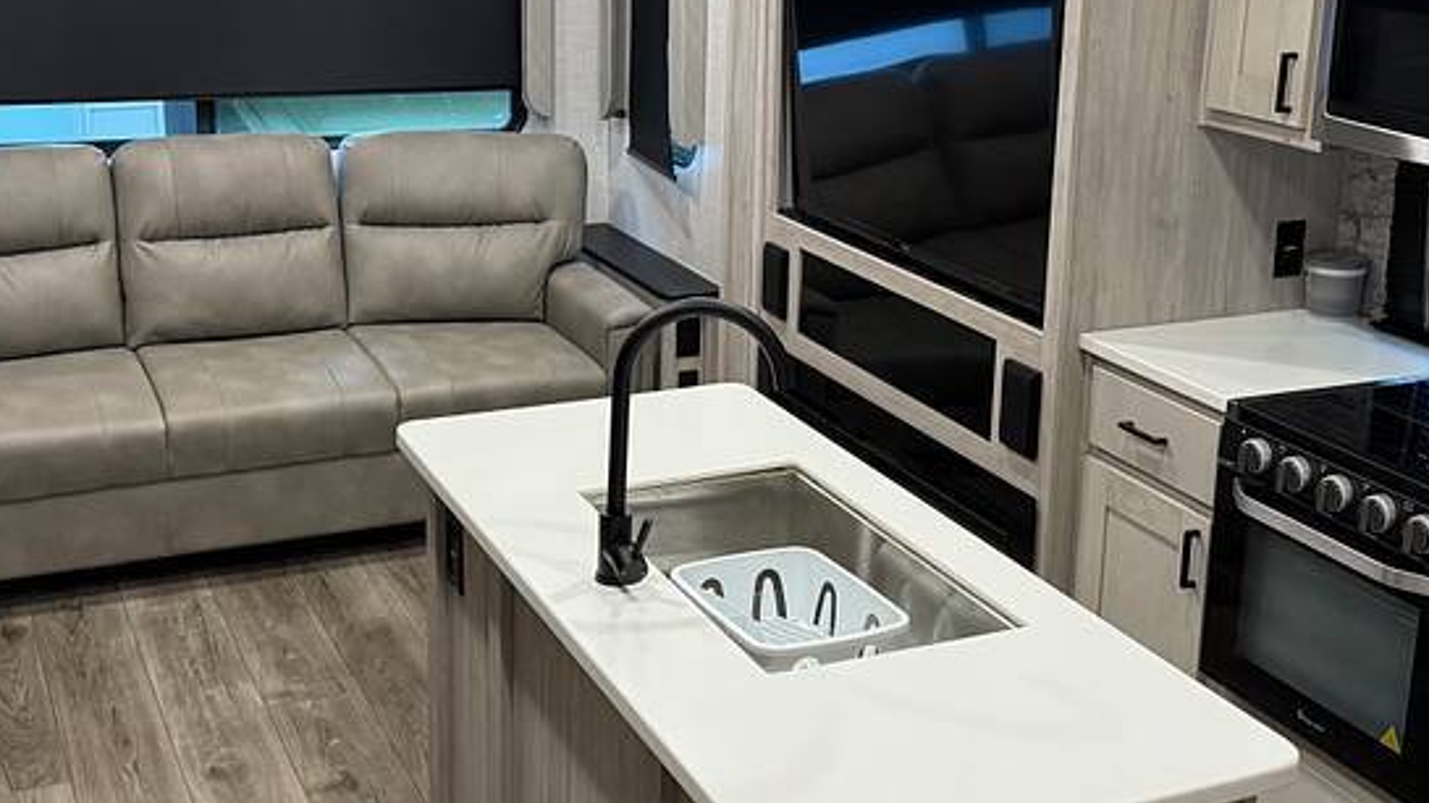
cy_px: 236
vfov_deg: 24.7
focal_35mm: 48
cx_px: 650
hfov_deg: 42.9
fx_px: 1818
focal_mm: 6.76
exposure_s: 1/60
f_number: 1.78
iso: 250
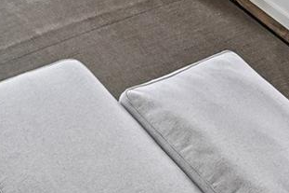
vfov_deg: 14.6
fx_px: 578
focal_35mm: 72
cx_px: -99
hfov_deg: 24.2
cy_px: -225
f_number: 9
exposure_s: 1/25
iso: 64
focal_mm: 14
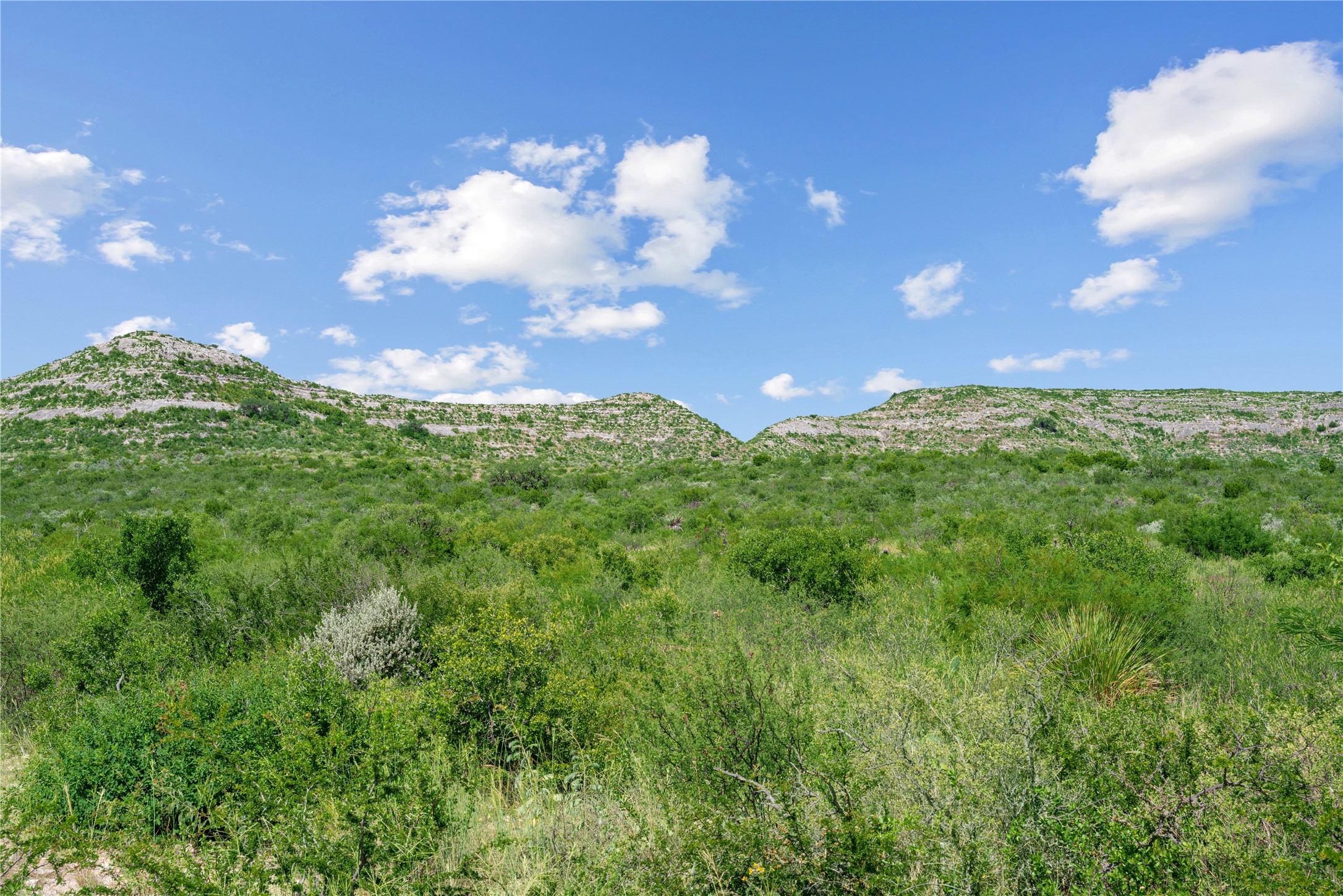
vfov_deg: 28.6
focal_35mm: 47
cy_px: 448
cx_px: 672
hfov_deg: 41.9
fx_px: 1753
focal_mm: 47
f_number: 11
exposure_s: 1/125
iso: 64
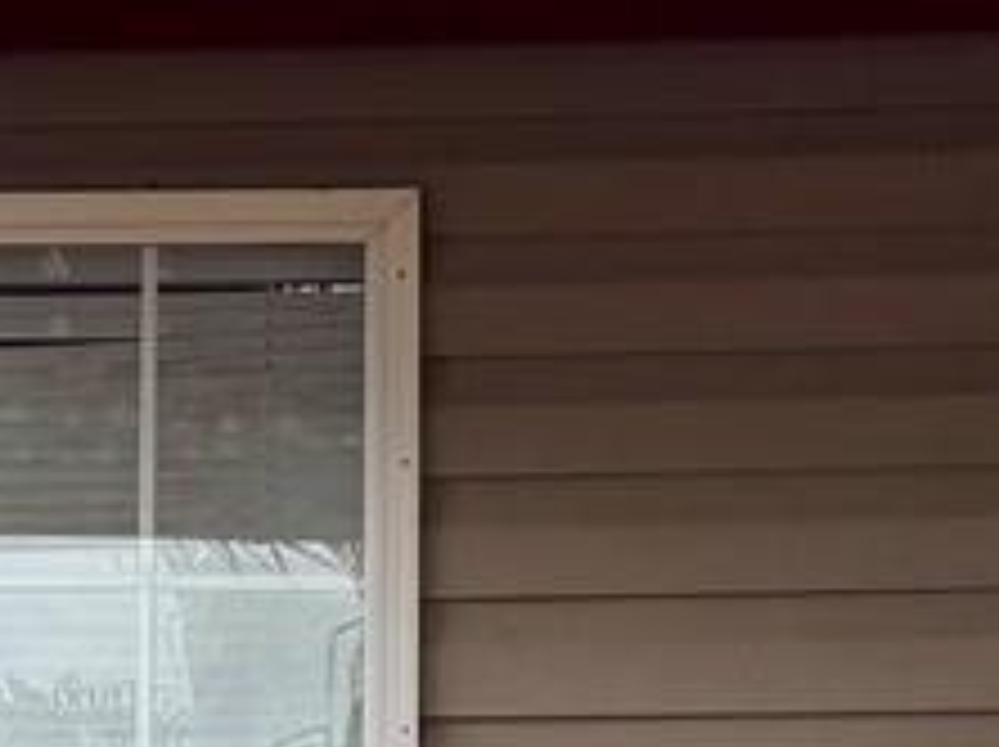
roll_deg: -0.5
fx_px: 4987
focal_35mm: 173
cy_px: 824
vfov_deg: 8.5
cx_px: 338
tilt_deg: +5.5
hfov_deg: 11.4
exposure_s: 1/1869
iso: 80
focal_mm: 6.76
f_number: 1.78
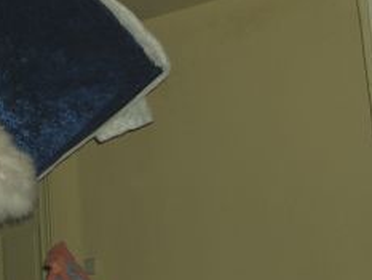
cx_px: 54
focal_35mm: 120
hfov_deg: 16.2
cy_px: 104
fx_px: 1290
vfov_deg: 12.3
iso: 200
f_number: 3.7
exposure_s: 1/91.3
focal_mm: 11.6
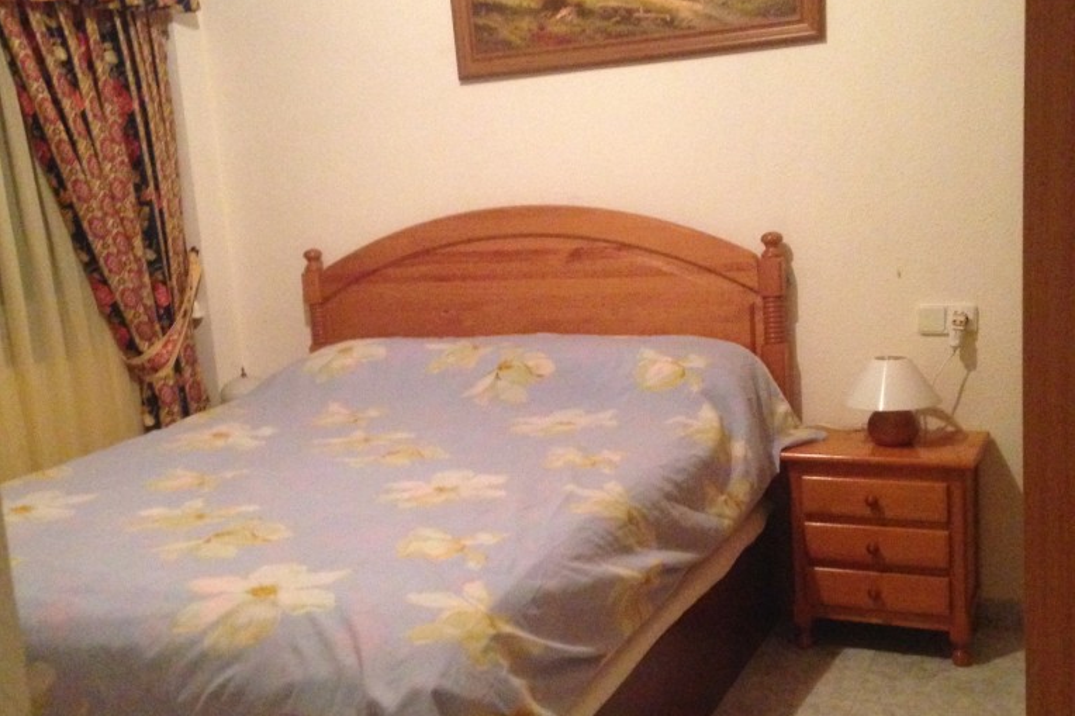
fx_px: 1373
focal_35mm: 46
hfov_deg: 42.8
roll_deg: +3.5
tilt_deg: -8.3
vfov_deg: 29.2
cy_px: 401
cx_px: 538
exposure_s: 1/15
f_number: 2.4
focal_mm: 4.12
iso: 640
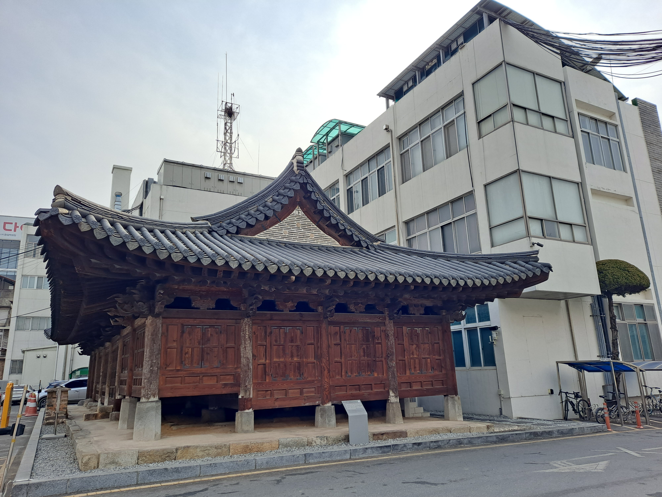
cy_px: 248
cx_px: 331
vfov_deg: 54.9
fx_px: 478
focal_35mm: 25
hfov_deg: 69.4
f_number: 2
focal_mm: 4.6
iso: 32
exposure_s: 1/549
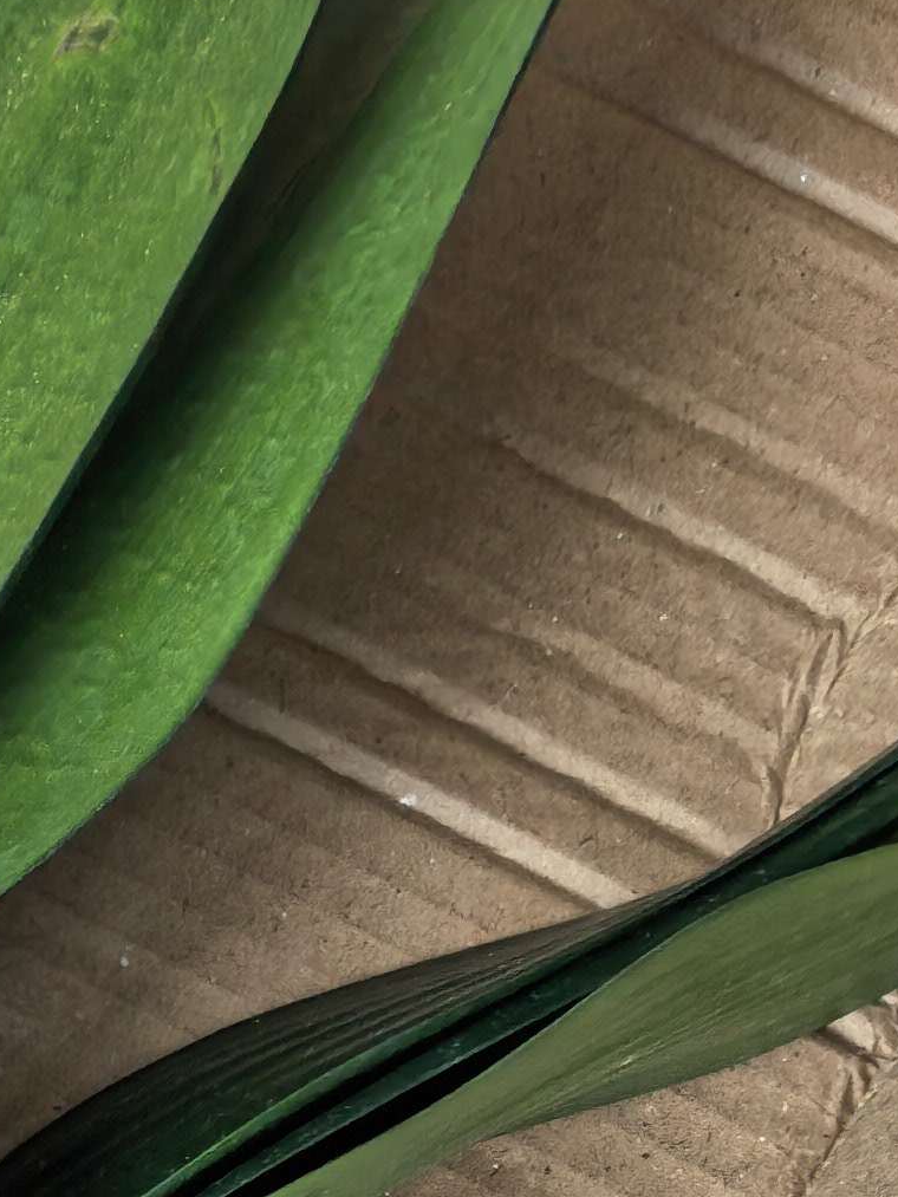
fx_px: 3354
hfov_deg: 14.4
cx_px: -391
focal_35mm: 97
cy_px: 2010
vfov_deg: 17.3
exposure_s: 1/110
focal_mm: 5.75
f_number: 2
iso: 50
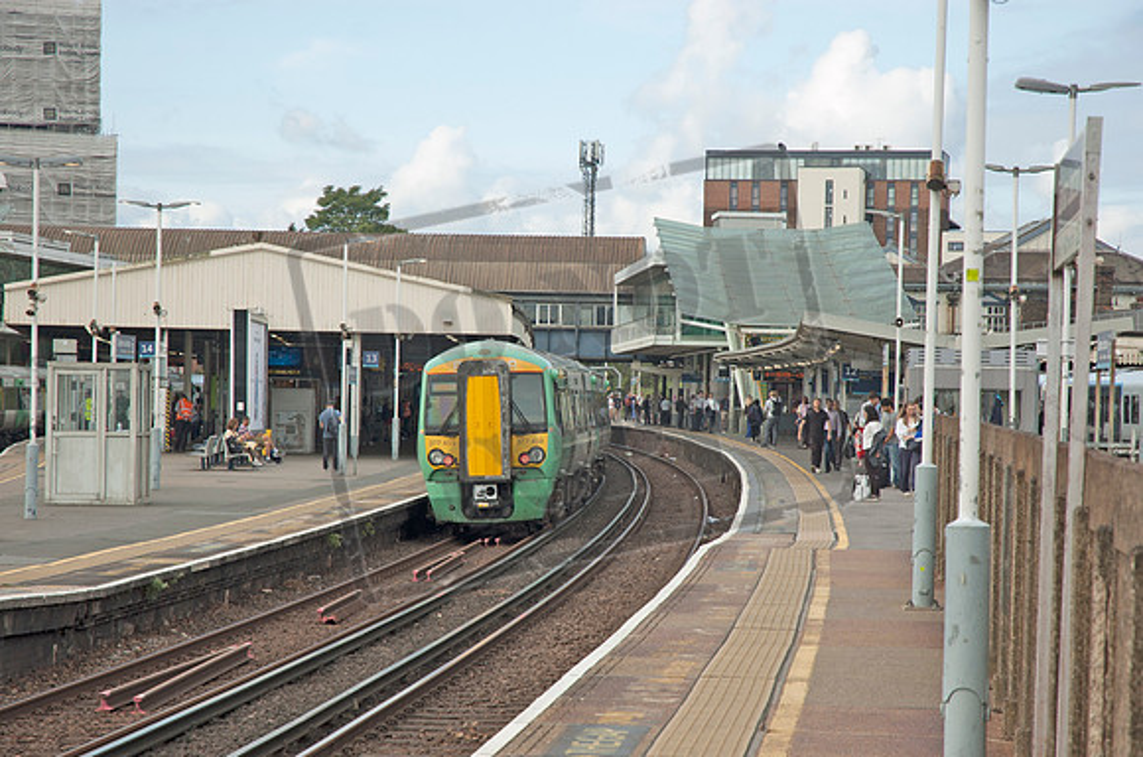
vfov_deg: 13.0
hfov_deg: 19.5
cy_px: 378
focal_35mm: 105
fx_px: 3326
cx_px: 572
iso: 200
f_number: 5
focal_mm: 70
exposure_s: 1/400
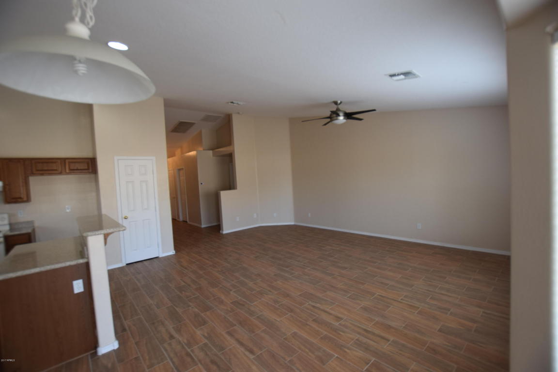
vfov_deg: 77.3
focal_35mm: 15
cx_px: 279
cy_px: 186
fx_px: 232
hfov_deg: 100.4
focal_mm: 10
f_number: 4.5
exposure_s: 1/80
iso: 400
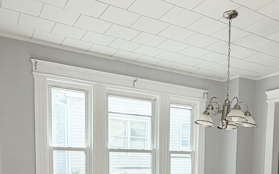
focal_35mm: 39
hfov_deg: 50.0
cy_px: 188
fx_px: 297
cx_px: 172
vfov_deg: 29.7
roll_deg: -0.3
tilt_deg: -5.3
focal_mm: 2.22
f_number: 2.2
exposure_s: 1/121
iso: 64
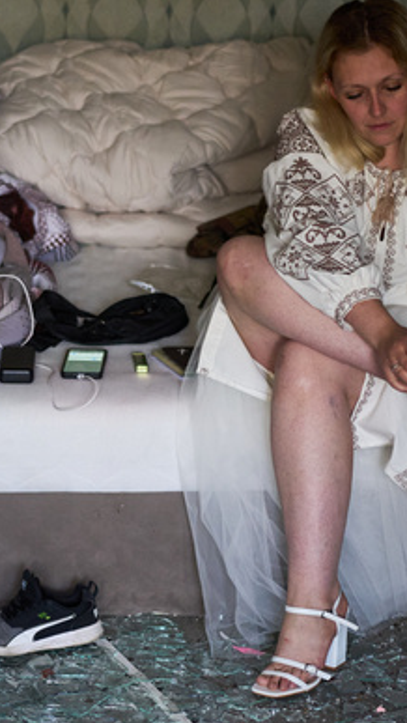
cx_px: 170
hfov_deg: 12.5
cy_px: 441
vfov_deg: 22.0
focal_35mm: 97
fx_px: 1859
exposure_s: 1/640
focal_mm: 35
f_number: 1.4
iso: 1000
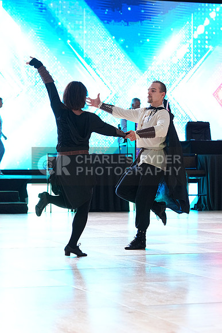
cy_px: 166
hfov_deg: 12.0
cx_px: 111
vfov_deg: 17.9
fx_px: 1054
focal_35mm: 114
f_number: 4
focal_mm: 114
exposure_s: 1/400
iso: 2500
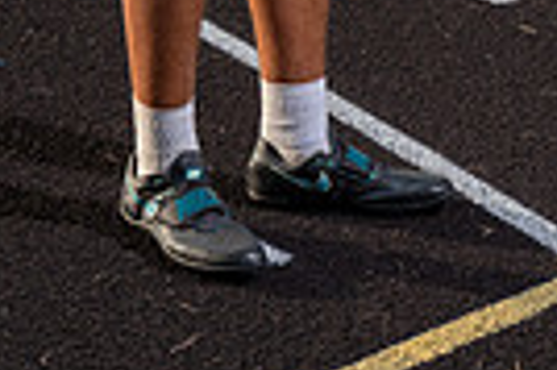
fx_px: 2287
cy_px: -528
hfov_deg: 13.9
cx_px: 382
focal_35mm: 148
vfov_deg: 8.4
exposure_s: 1/250
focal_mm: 44
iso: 160
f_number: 10
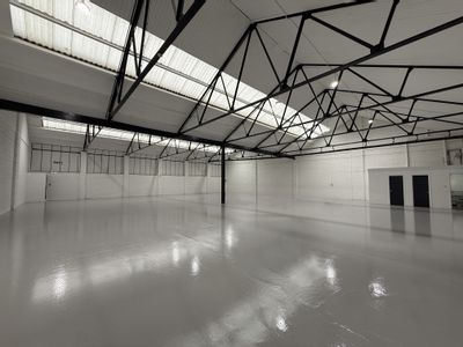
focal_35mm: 14
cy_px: 174
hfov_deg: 102.1
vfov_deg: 85.7
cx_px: 232
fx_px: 187
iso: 64
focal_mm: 2.22
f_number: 2.2
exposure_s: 1/183
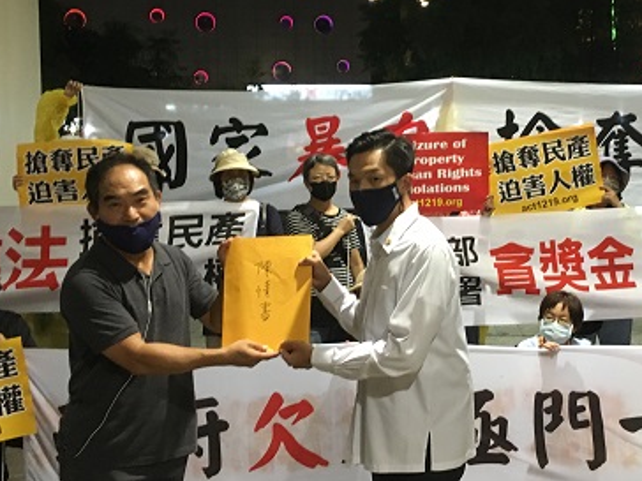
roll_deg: +1.6
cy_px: 164
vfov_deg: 28.4
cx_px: 423
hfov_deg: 37.1
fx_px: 946
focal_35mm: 51
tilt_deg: -0.9
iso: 200
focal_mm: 4.15
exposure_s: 1/17
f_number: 2.2
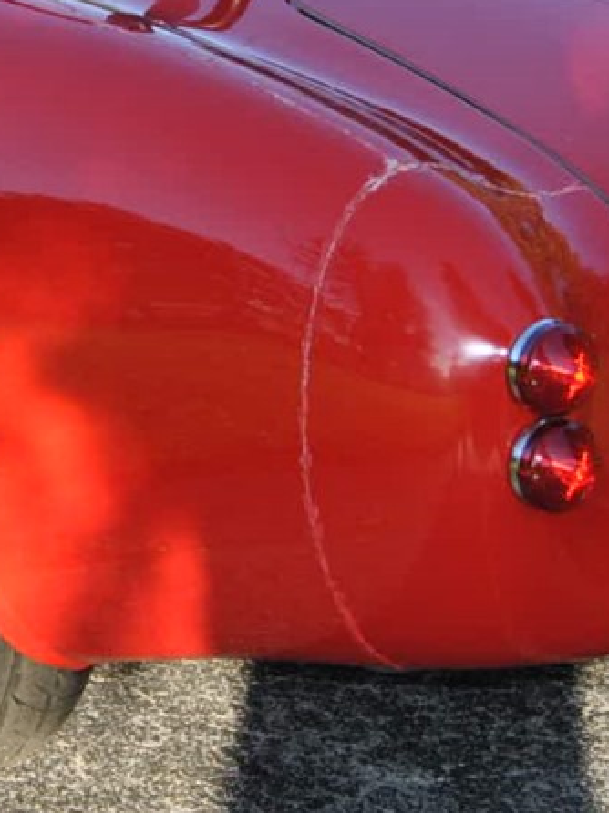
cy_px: 225
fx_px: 3774
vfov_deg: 12.3
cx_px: 5
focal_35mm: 161
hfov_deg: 9.2
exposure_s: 1/200
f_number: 5
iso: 100
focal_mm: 31
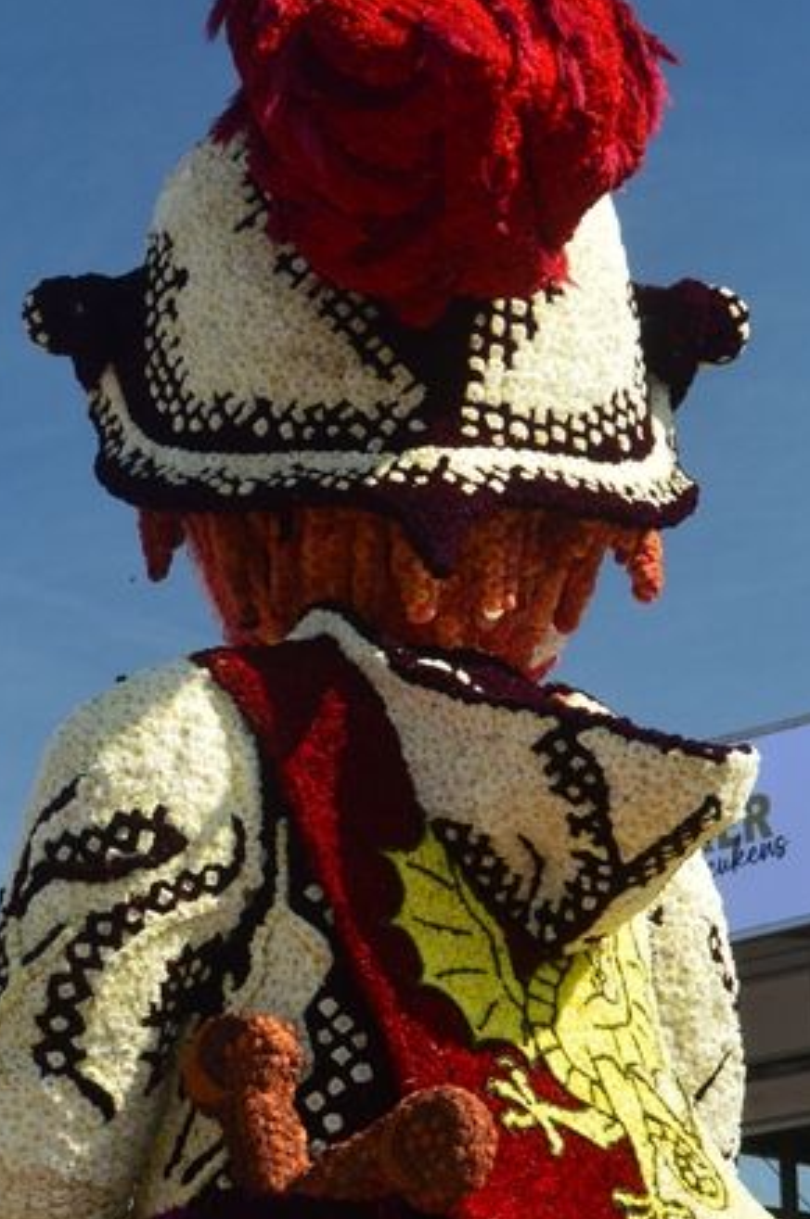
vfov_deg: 18.3
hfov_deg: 12.3
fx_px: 3755
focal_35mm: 111
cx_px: 242
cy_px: 902
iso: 400
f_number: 10
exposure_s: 1/250
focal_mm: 30
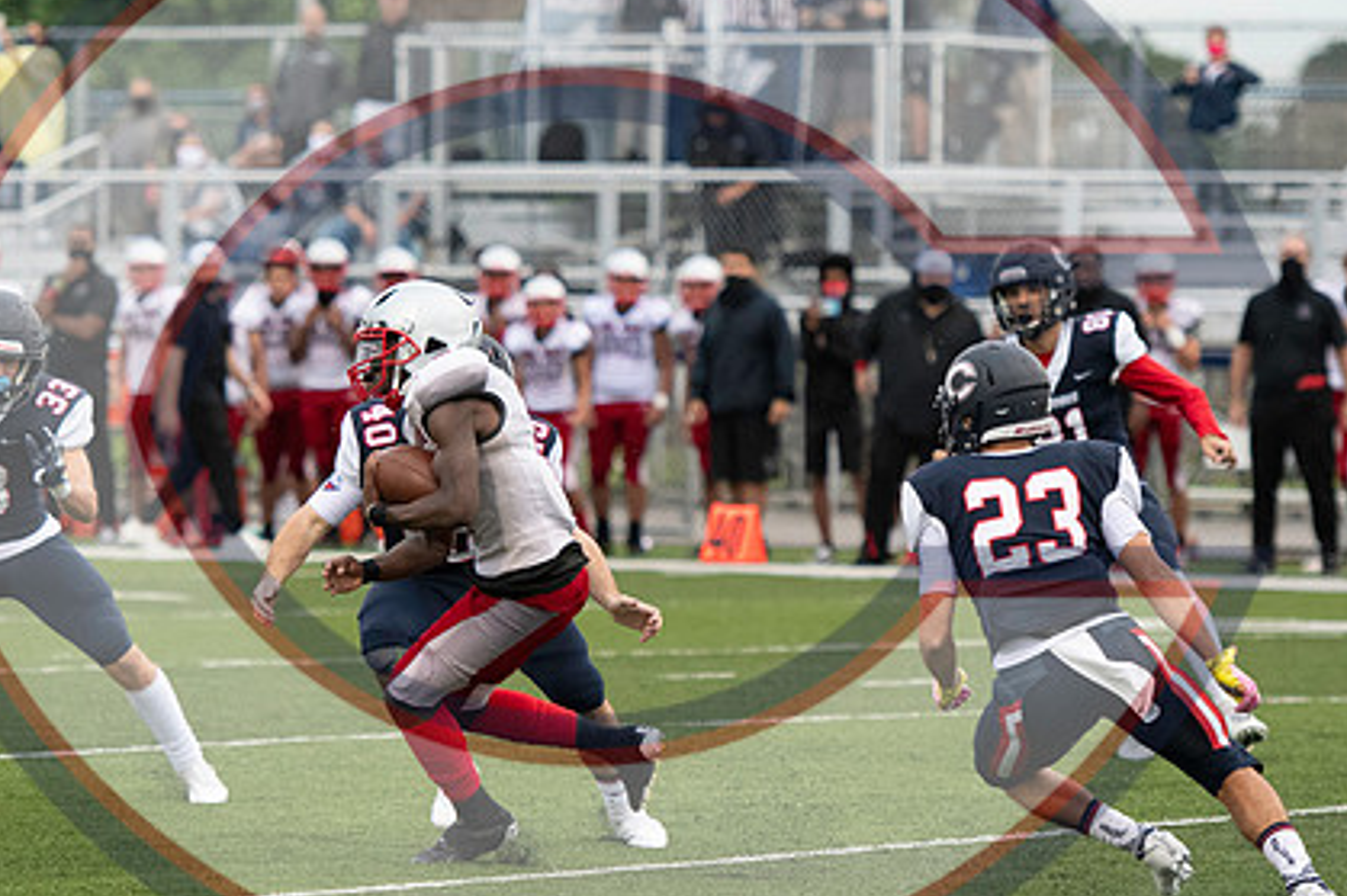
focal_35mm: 291
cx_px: 569
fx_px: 10883
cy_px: 416
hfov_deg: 7.1
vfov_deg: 4.7
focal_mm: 140
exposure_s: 1/2000
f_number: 2.8
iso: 2500
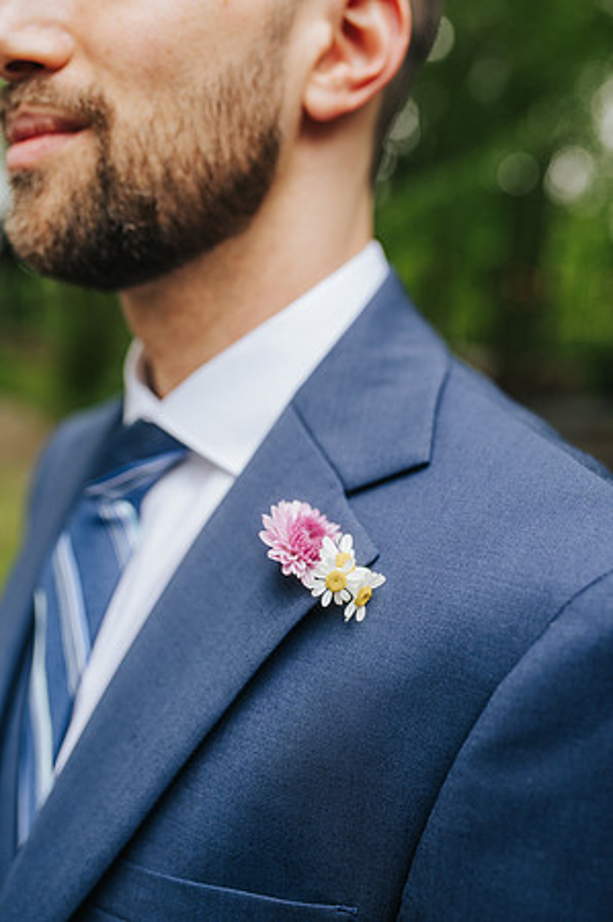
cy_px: 461
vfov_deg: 54.5
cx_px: 306
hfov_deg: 37.8
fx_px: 896
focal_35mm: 35
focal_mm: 35
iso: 320
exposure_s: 1/1000
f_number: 2.8
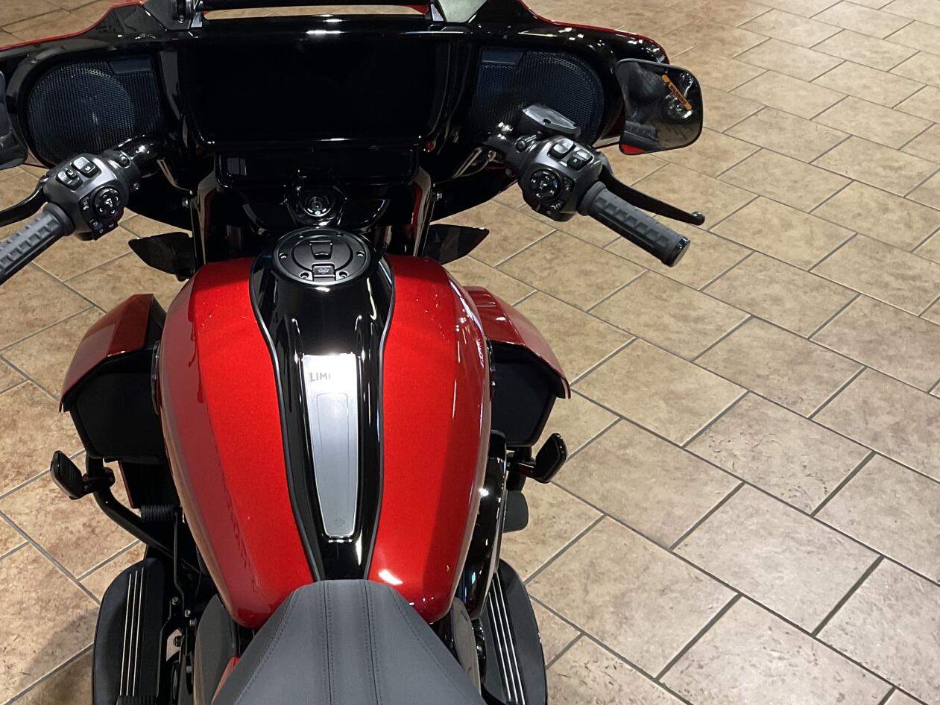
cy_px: 300
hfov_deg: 40.6
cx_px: 298
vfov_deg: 31.5
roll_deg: -0.8
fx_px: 1249
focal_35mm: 46
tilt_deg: -34.5
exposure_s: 1/60
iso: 125
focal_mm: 3
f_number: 1.8
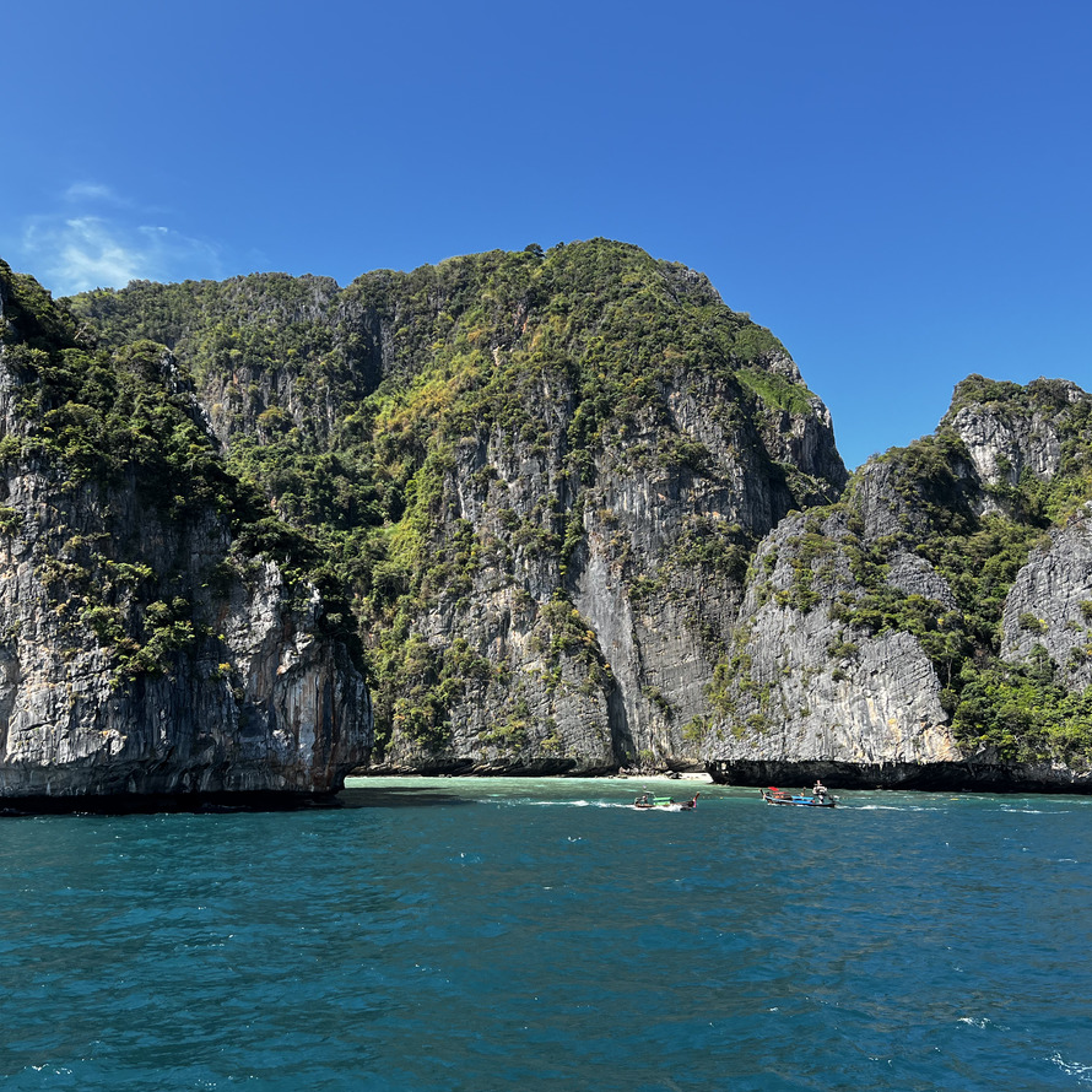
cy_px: 542
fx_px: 1106
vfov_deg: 52.5
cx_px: 491
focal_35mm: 31
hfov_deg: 52.4
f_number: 1.5
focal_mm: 5.7
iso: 50
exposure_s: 1/1972
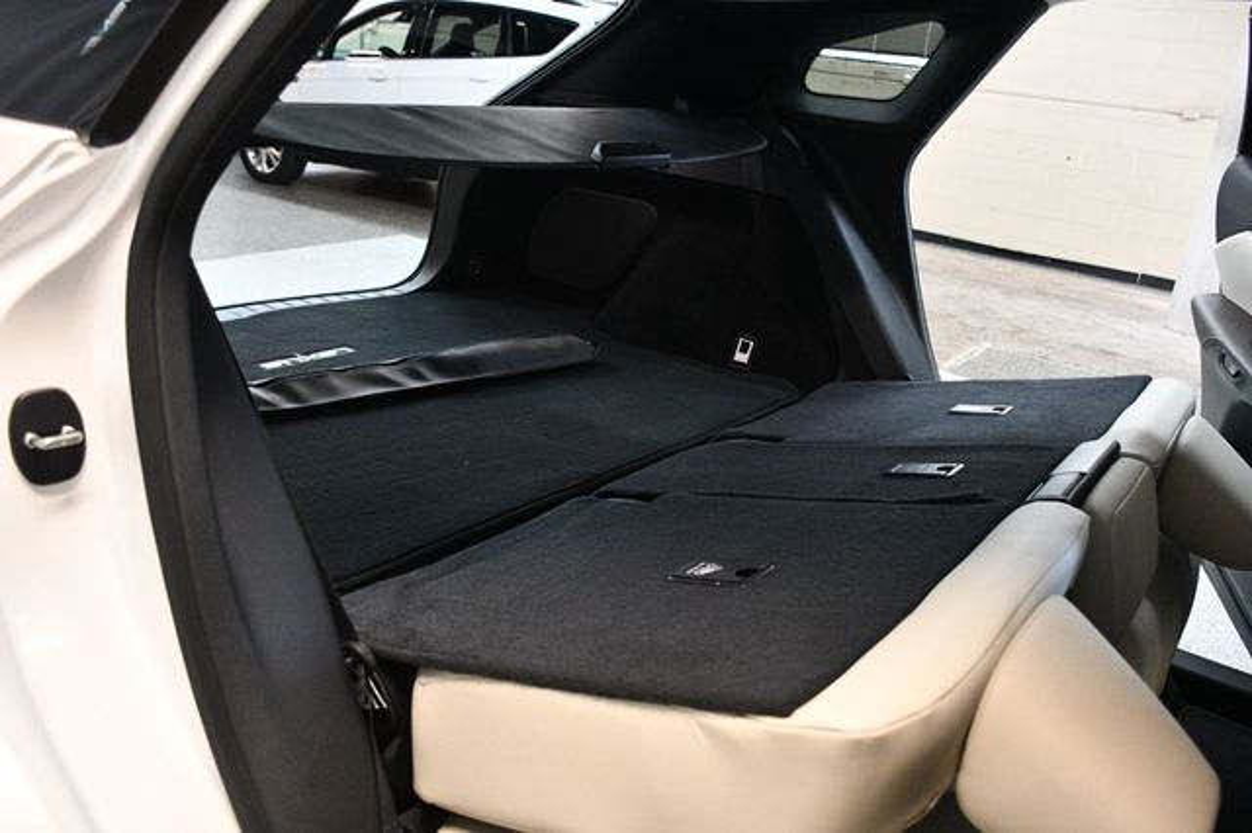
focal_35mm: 30
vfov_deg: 43.6
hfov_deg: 62.0
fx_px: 1043
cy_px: 416
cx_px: 626
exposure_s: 1/100
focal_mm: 20
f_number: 3.5
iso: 3200
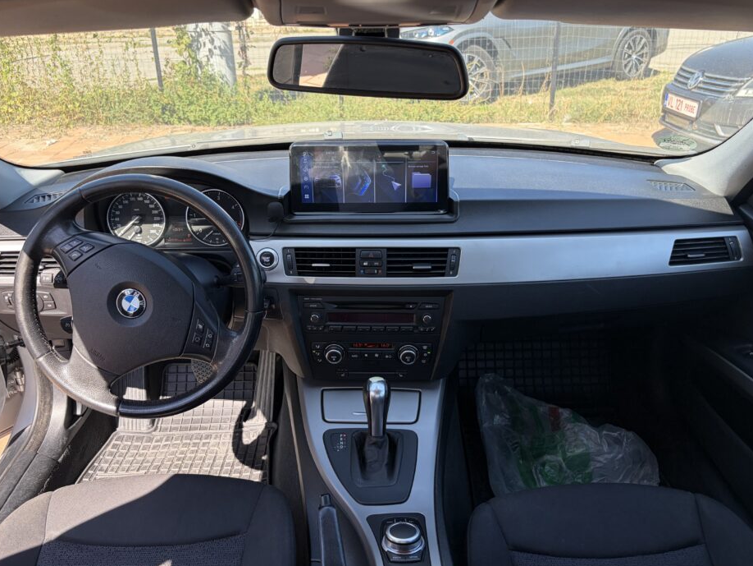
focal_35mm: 29
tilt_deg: -25.8
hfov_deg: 61.6
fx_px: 631
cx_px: 388
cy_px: 288
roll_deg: +3.3
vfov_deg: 48.2
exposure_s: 1/384
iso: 50
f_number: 1.6
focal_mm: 5.96
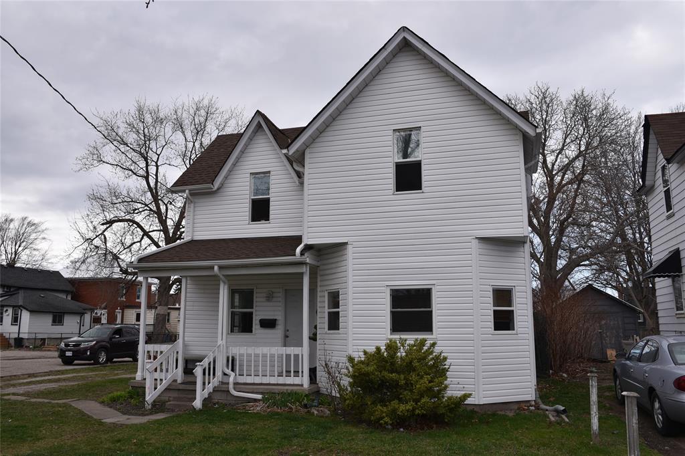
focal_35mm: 29
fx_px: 552
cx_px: 342
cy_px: 228
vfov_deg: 44.9
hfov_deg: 63.7
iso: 200
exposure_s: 1/250
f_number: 8
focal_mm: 29
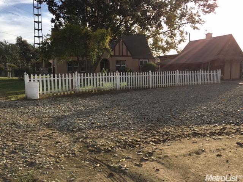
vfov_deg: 48.2
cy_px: 91
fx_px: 204
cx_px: 122
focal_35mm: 29
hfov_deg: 61.7
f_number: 2.2
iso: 25
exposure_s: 1/986
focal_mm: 4.15
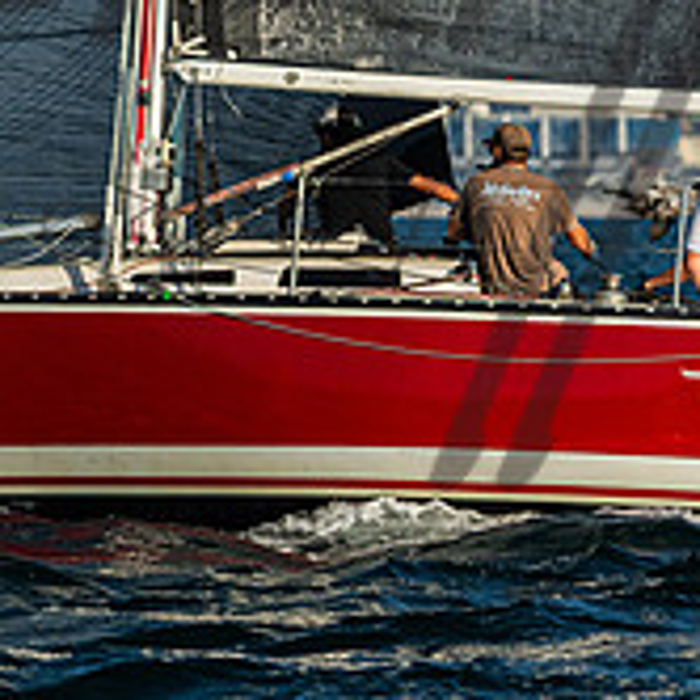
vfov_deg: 2.3
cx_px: 136
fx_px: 17273
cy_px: -63
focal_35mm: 755
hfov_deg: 2.3
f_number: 5.6
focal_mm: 200
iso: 400
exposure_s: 1/5000
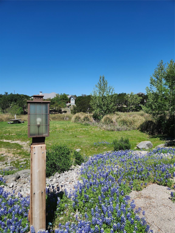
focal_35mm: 23
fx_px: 155
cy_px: 116
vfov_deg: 73.9
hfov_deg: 58.9
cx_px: 88
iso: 20
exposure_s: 1/2240
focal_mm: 5.4
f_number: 1.8
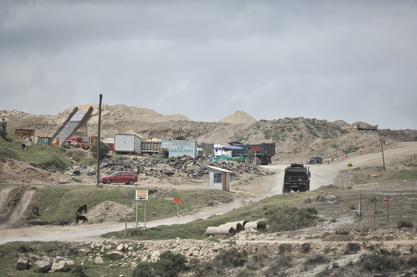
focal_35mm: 200
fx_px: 2315
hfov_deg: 10.3
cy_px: 138
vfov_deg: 6.9
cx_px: 208
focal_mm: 200
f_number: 2.8
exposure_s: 1/8000
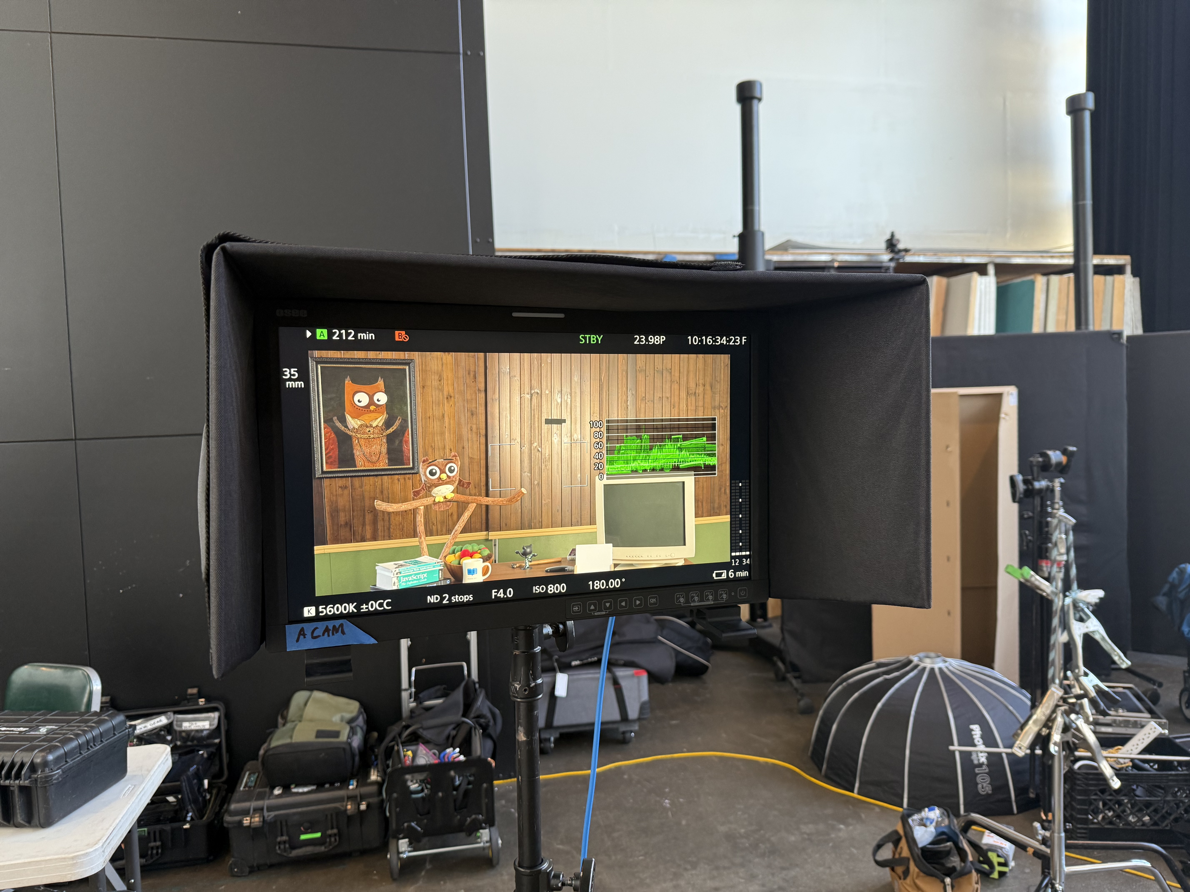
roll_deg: +2.3
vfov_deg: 56.8
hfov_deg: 71.6
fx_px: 825
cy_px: 446
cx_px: 595
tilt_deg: -2.9
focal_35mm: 24
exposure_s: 1/120
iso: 200
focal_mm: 6.76
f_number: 1.78
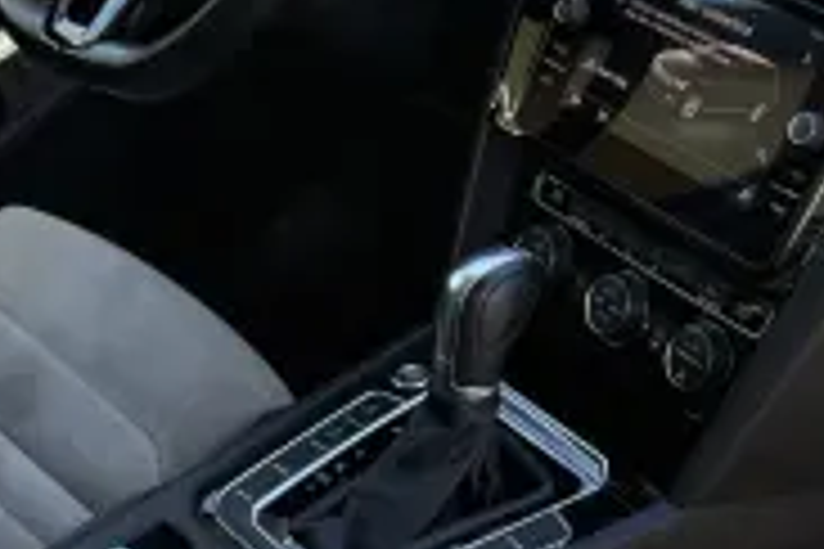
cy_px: 27
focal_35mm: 98
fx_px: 2243
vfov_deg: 13.8
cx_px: 504
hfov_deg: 20.8
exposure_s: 1/557
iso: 64
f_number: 1.78
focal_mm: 6.76
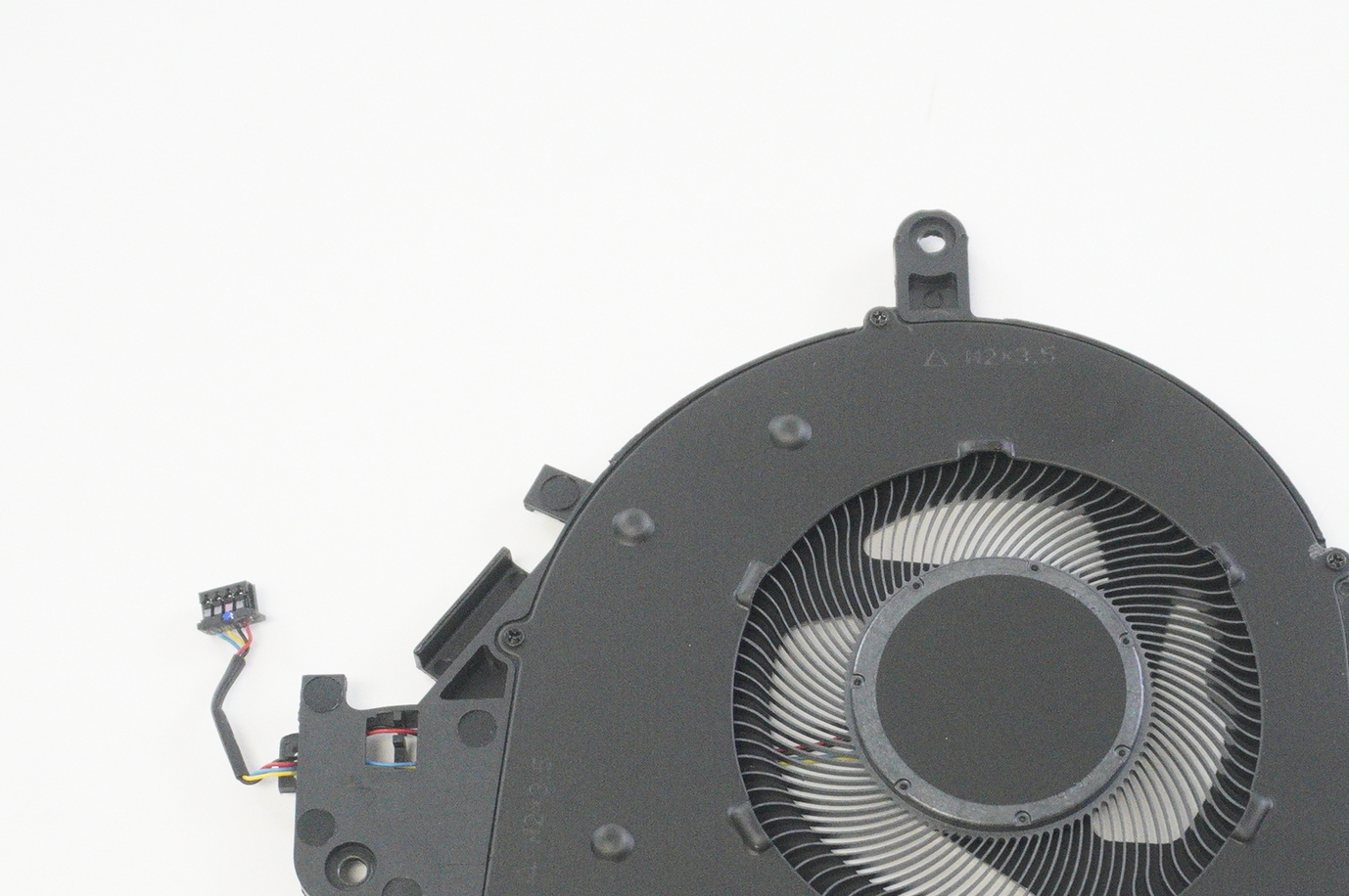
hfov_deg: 25.7
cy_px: 720
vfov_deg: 17.1
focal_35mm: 79
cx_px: 797
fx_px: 2954
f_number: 5.6
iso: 4000
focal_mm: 29
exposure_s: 1/125
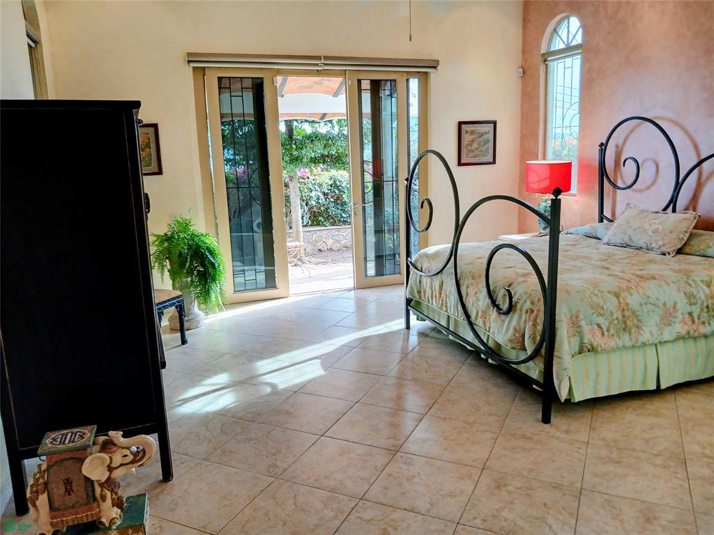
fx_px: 557
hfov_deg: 65.3
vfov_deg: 51.4
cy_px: 268
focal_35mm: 27
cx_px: 357
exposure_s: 1/60
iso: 100
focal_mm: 3.98
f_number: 1.8
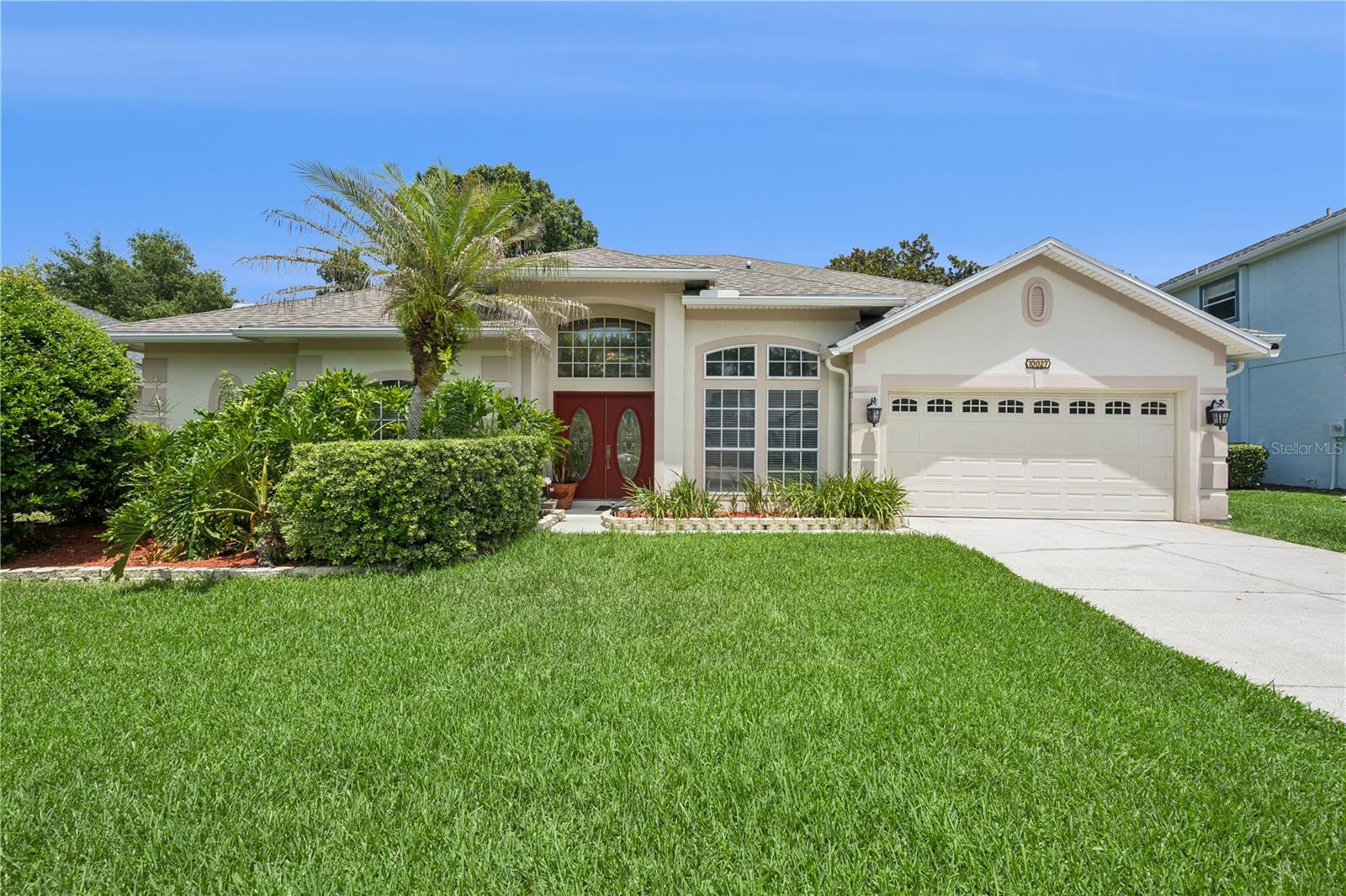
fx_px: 561
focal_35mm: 15
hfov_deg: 100.4
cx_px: 673
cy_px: 448
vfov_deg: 77.3
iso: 200
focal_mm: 15
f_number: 9
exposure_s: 1/500
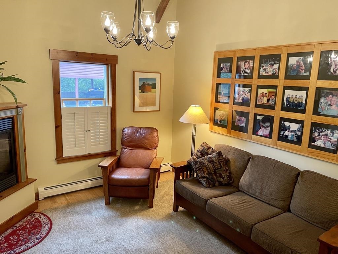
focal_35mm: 26
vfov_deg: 53.1
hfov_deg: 67.3
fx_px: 254
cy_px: 127
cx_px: 169
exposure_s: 1/60
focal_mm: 5.1
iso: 125
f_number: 1.6
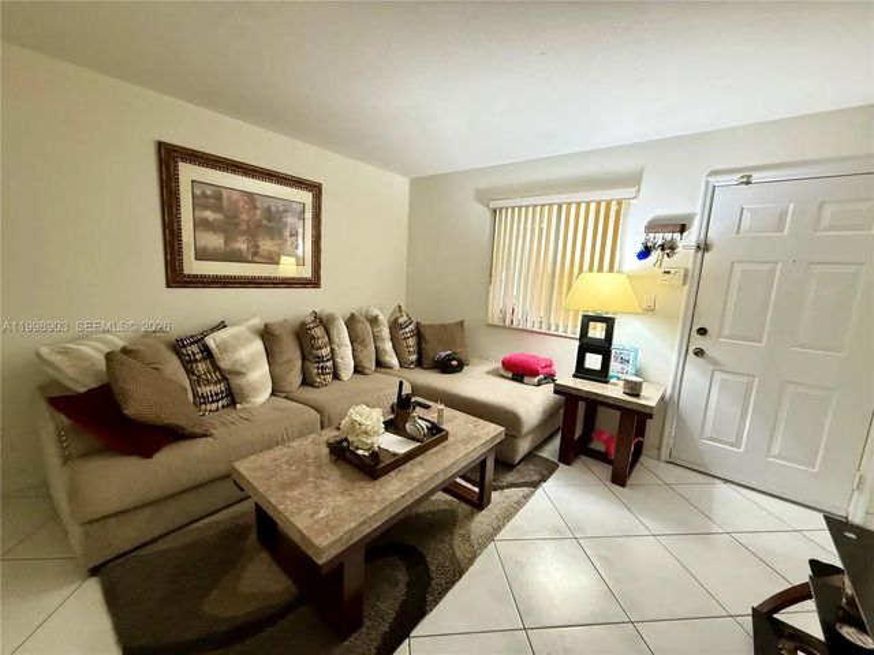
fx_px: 353
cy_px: 328
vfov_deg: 85.7
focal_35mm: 14
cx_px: 437
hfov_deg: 102.1
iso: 400
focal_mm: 2.22
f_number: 2.2
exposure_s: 1/60
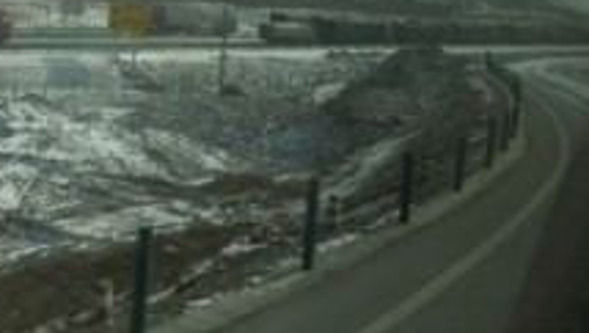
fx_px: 985
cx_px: 69
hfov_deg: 31.8
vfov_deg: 18.9
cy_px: 44
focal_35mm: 63
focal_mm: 5.6
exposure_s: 1/200
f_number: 3.6
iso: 100
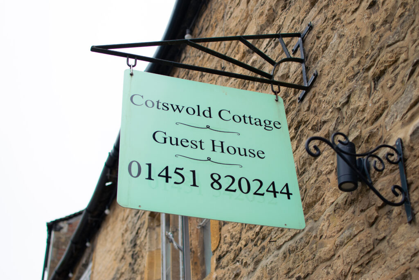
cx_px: 210
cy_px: 140
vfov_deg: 25.8
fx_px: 611
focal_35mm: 52
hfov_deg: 37.8
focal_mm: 35
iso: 100
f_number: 2.8
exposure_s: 1/400
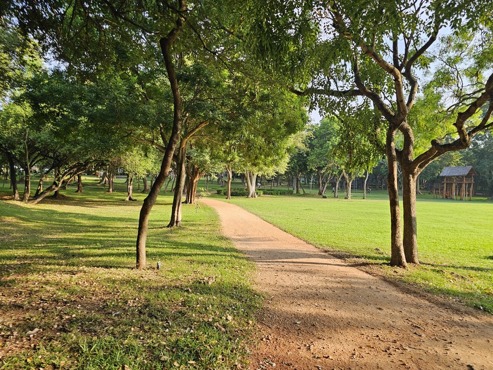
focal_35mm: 24
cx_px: 256
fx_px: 342
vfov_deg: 56.8
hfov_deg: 71.6
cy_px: 181
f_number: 1.7
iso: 12
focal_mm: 6.3
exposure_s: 1/100
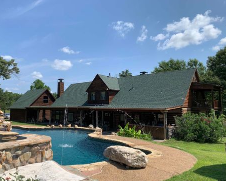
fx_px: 187
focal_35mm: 28
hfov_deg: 62.1
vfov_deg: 51.6
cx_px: 106
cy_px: 90
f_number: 1.8
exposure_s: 1/2681
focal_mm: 4.25
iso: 25
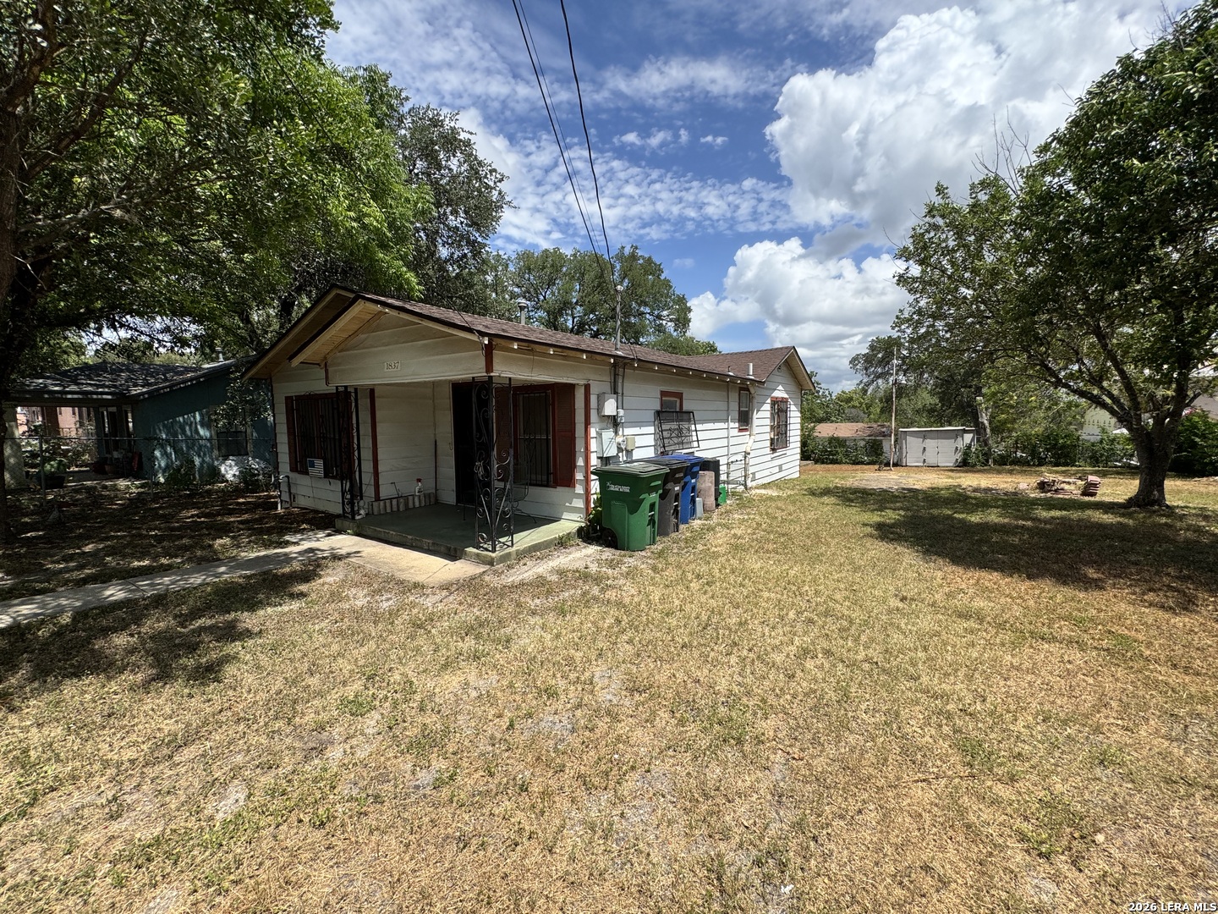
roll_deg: +1.3
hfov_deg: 102.1
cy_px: 457
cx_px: 609
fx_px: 493
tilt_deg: -6.0
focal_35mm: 14
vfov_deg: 85.7
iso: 50
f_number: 2.2
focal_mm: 2.22
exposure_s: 1/2028
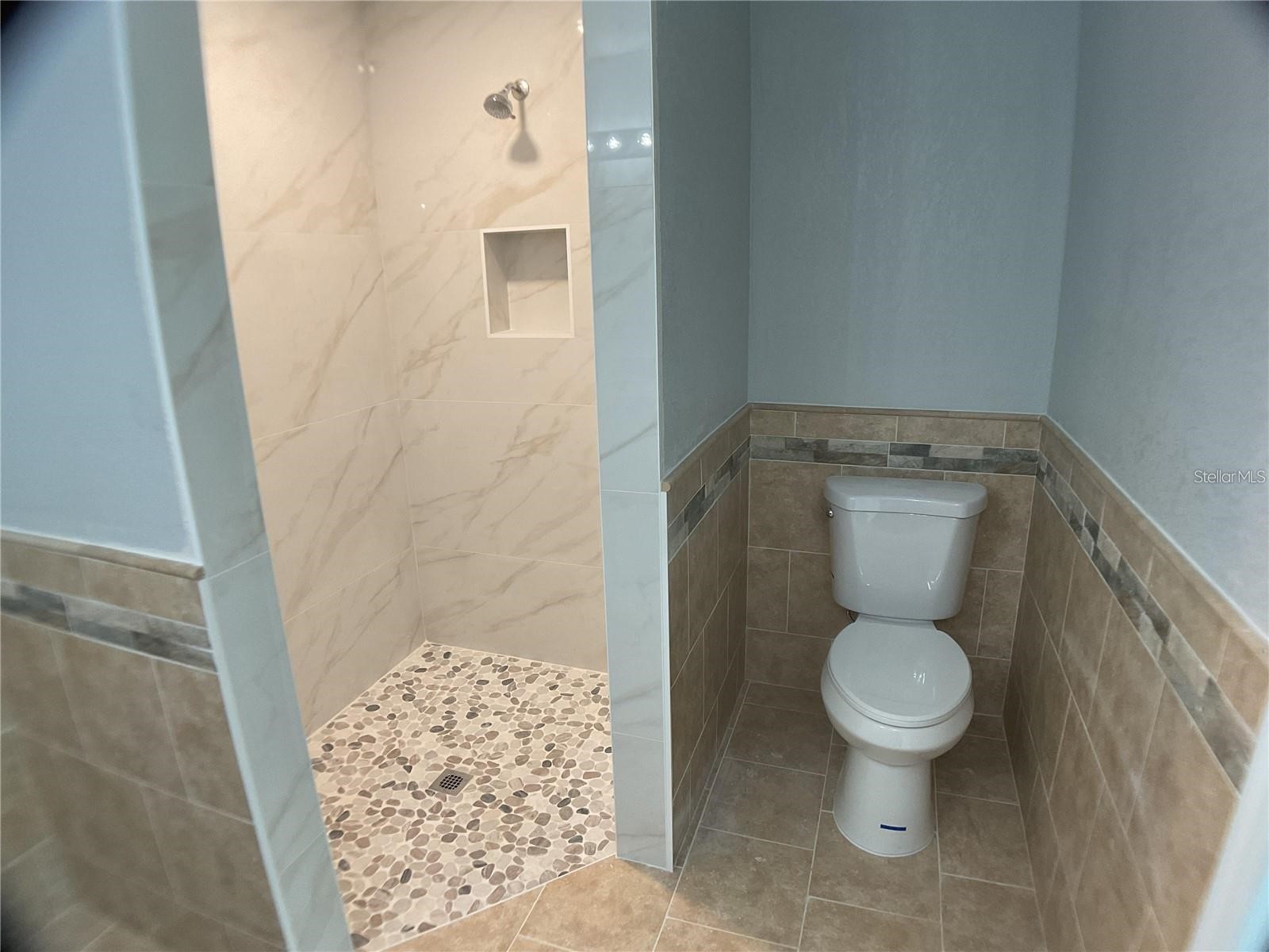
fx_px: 1063
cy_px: 476
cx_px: 634
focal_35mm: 29
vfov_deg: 48.2
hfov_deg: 61.7
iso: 80
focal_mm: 3
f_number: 1.8
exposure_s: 1/60
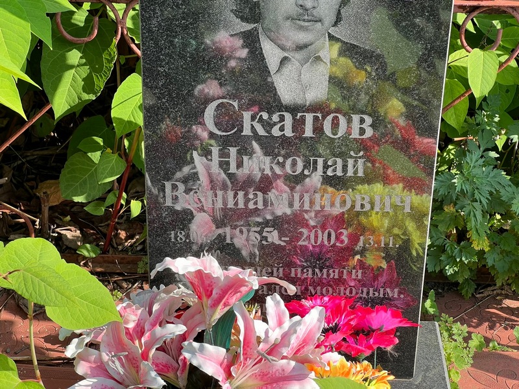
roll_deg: -1.0
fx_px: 1154
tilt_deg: -31.3
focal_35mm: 77
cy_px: 194
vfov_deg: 19.1
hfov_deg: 25.3
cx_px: 260
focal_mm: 9
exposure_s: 1/172
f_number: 2.8
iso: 32
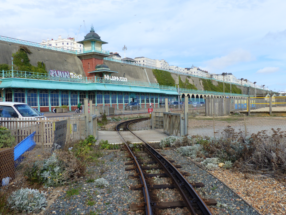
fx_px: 281
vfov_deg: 41.8
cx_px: 143
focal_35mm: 34
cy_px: 108
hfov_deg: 54.0
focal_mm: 6
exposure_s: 1/1000
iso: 100
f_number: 4
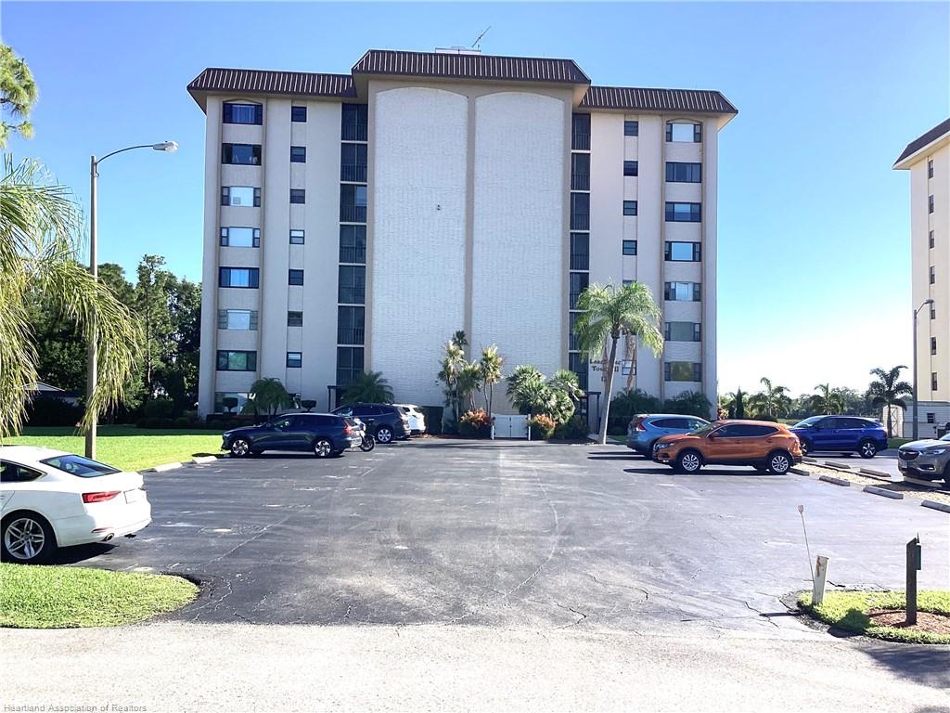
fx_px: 851
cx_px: 475
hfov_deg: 58.4
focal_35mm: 31
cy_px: 356
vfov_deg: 45.4
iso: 25
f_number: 2.4
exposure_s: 1/886
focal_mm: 3.3
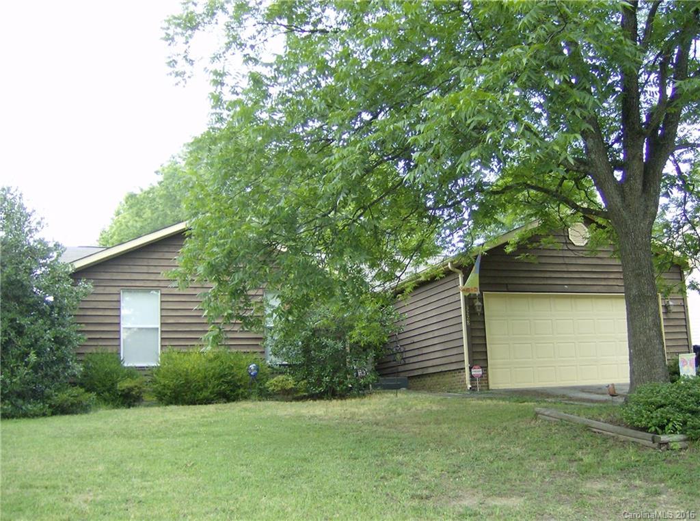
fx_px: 726
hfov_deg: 51.5
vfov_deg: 39.5
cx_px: 350
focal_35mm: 36
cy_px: 260
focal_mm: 6
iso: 195
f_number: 2.8
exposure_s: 1/64
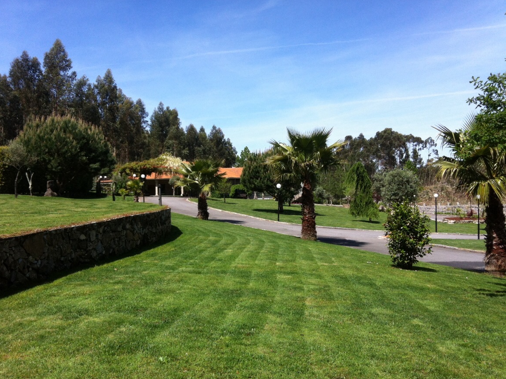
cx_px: 251
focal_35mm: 36
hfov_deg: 51.3
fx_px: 526
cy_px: 193
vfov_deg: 39.7
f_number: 2.8
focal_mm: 3.85
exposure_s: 1/1207
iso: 80
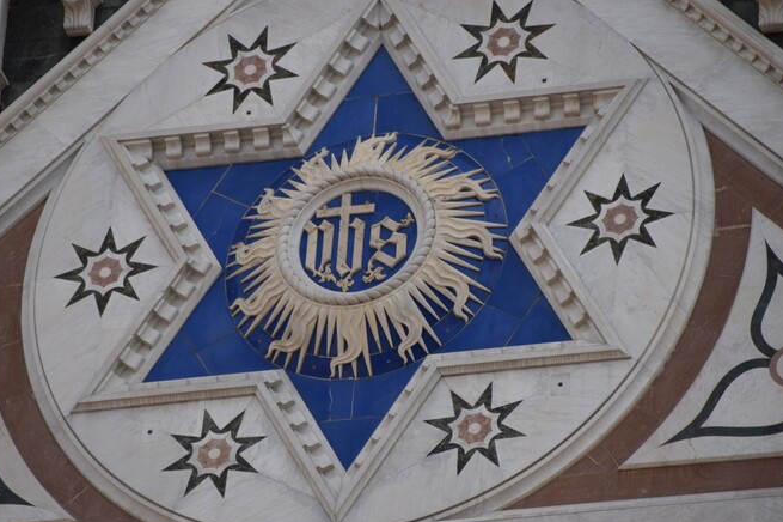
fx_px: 8369
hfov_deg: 5.4
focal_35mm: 385
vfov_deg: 3.6
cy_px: 260
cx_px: 369
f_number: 7.1
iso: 200
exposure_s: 1/800
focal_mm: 210
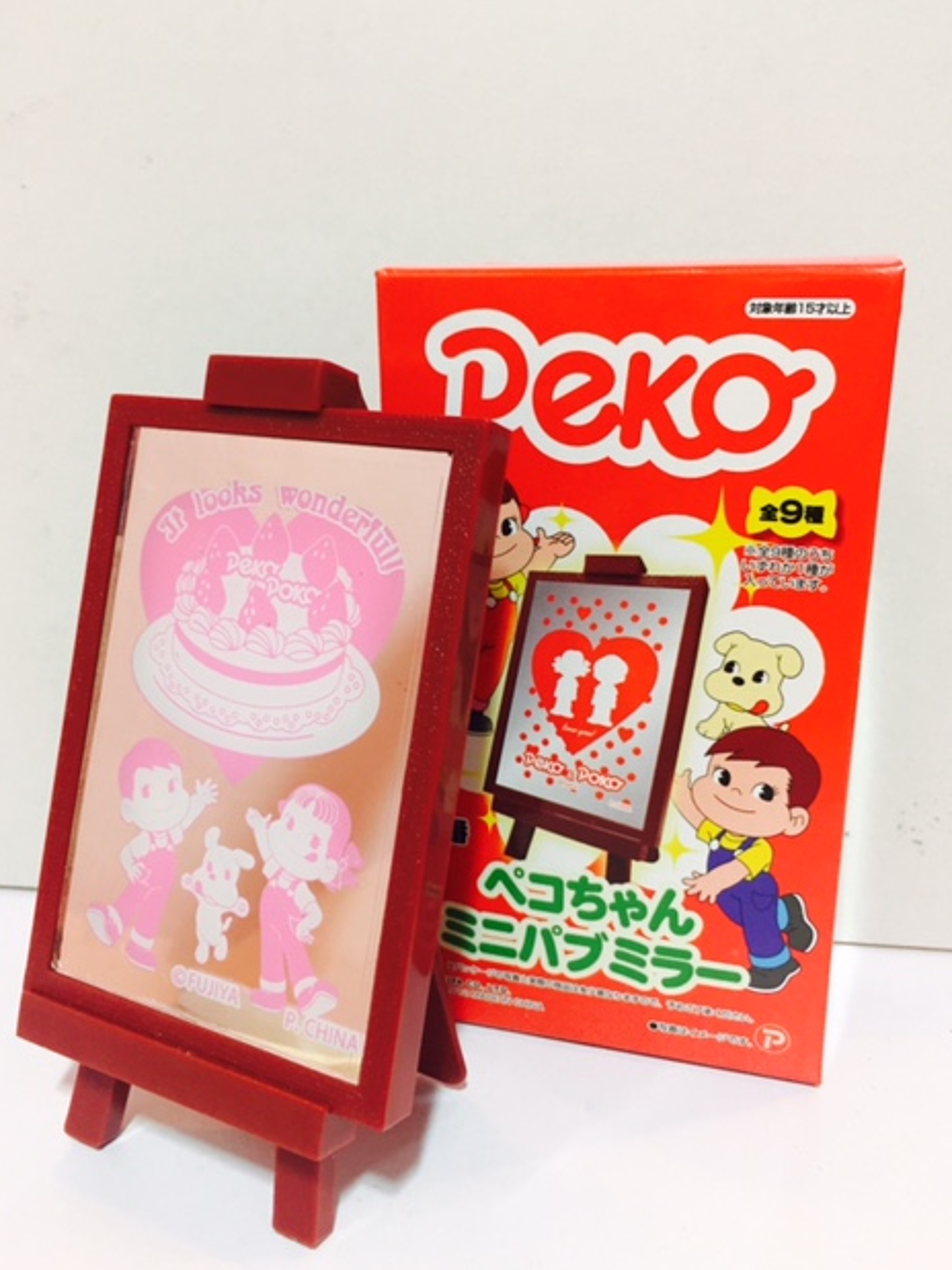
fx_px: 1100
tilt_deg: -14.5
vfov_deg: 60.0
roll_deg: +0.2
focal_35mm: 30
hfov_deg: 46.8
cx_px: 464
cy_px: 618
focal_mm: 4.15
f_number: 2.2
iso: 160
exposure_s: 1/33
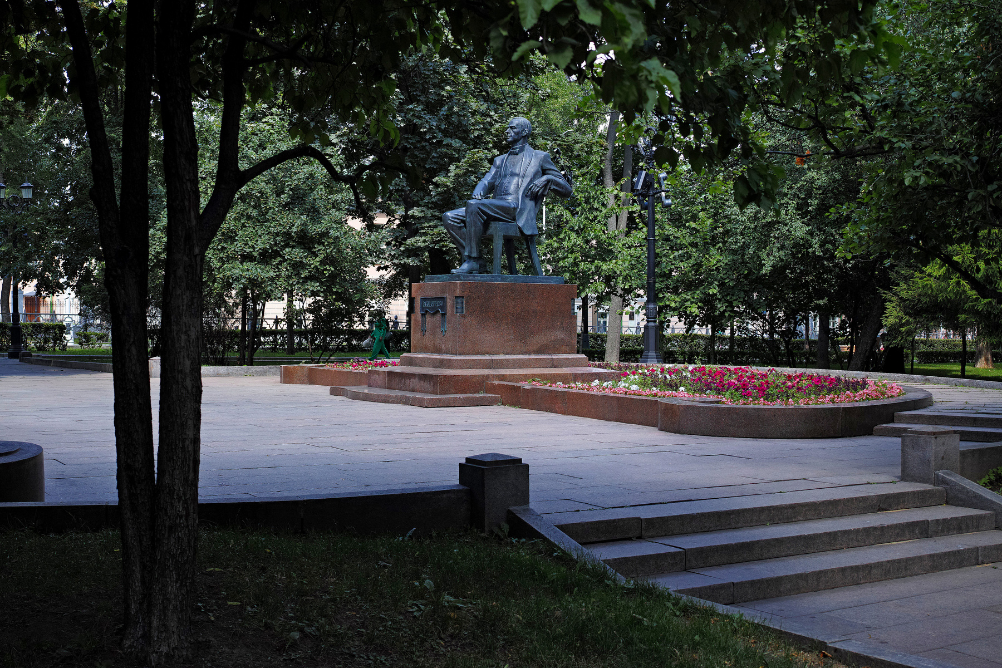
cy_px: 334
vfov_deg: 29.9
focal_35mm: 45
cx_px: 501
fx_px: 1252
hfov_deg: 43.6
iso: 100
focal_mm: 30
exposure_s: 1/125
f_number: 5
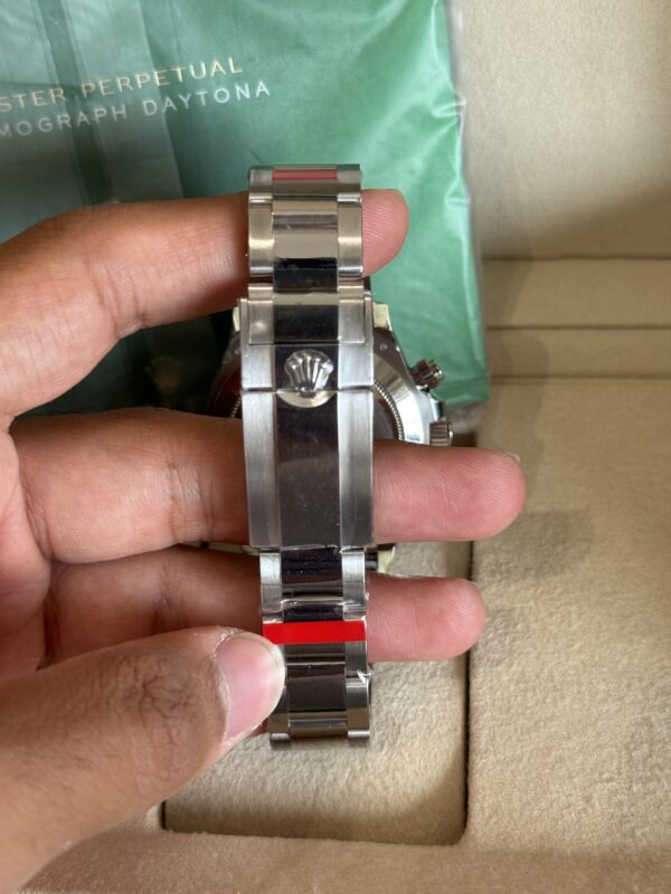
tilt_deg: -46.3
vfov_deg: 39.7
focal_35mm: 48
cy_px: 447
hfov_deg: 30.3
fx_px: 1241
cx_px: 336
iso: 100
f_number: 1.78
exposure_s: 1/69
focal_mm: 6.76
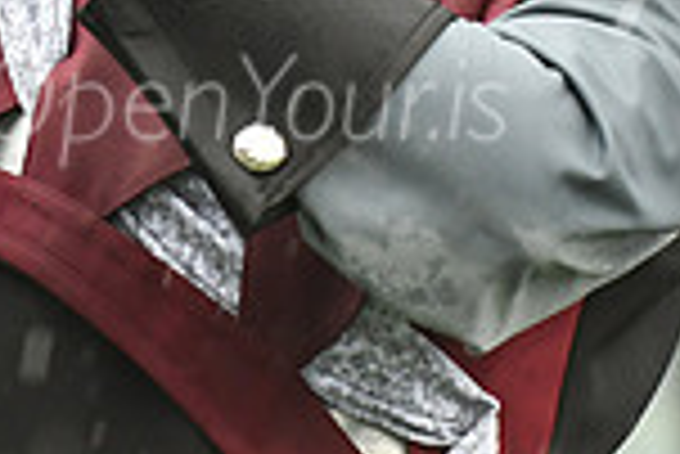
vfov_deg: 1.2
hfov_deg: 1.8
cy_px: -362
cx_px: 306
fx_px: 21780
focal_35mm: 1152
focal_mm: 200
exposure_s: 1/400
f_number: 4
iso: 1000
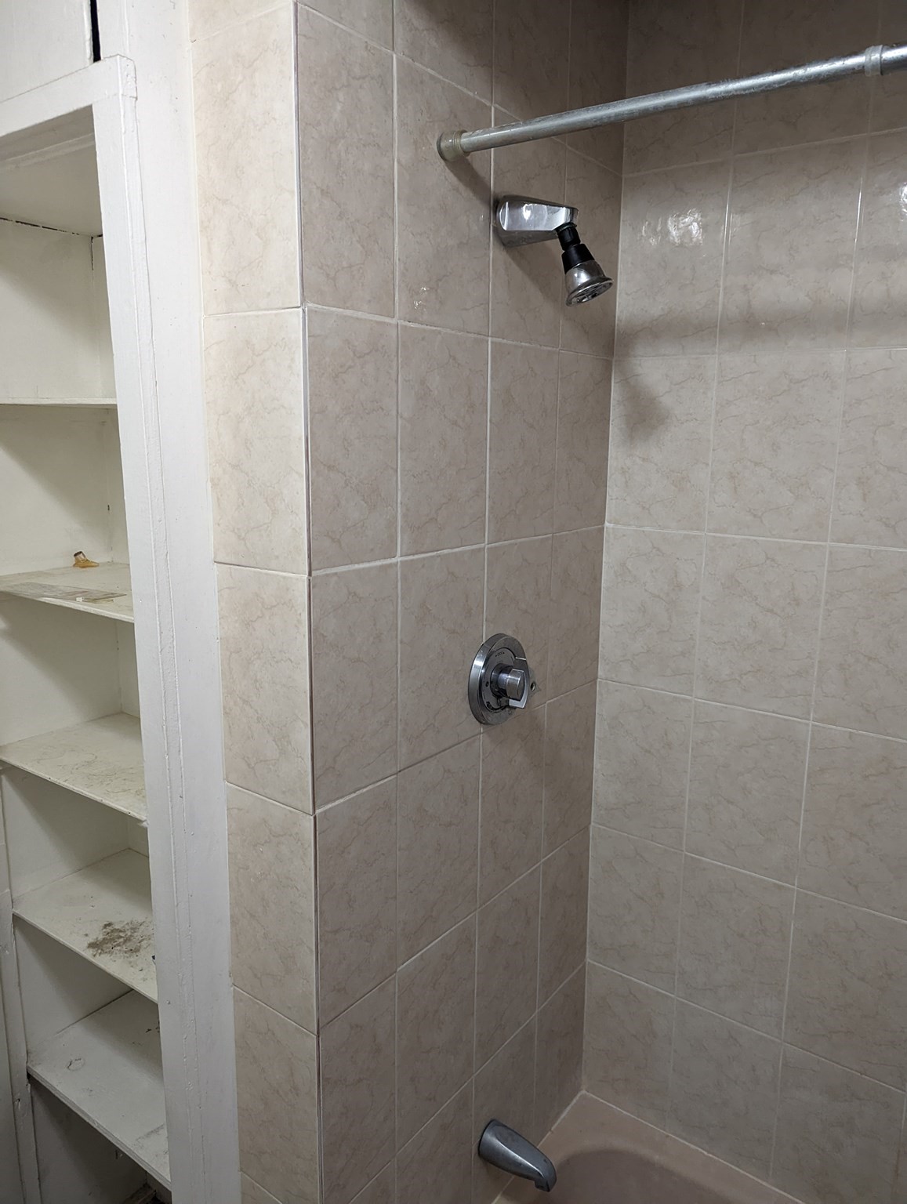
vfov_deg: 71.5
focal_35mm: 24
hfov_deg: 56.9
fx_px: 836
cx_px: 454
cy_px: 602
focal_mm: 6.81
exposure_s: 1/120
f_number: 1.85
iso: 833
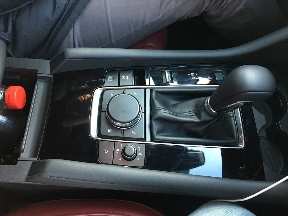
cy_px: 108
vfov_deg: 48.2
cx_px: 144
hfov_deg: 61.7
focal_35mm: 29
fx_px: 241
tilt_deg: -64.8
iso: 160
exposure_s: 1/33
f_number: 2.2
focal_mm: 4.15
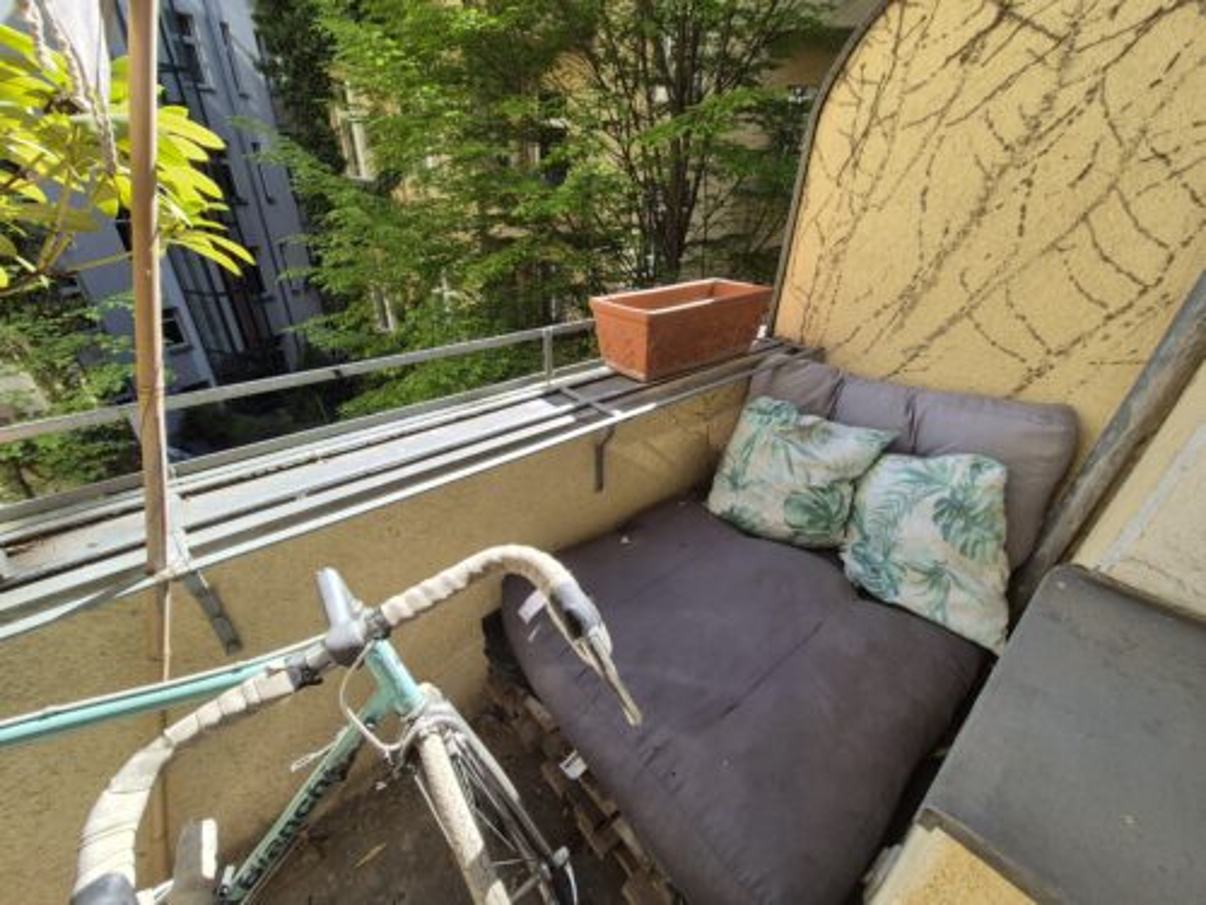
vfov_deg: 89.9
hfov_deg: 106.2
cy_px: 452
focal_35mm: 13
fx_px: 453
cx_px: 603
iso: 50
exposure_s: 1/452
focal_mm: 2.2
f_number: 2.2
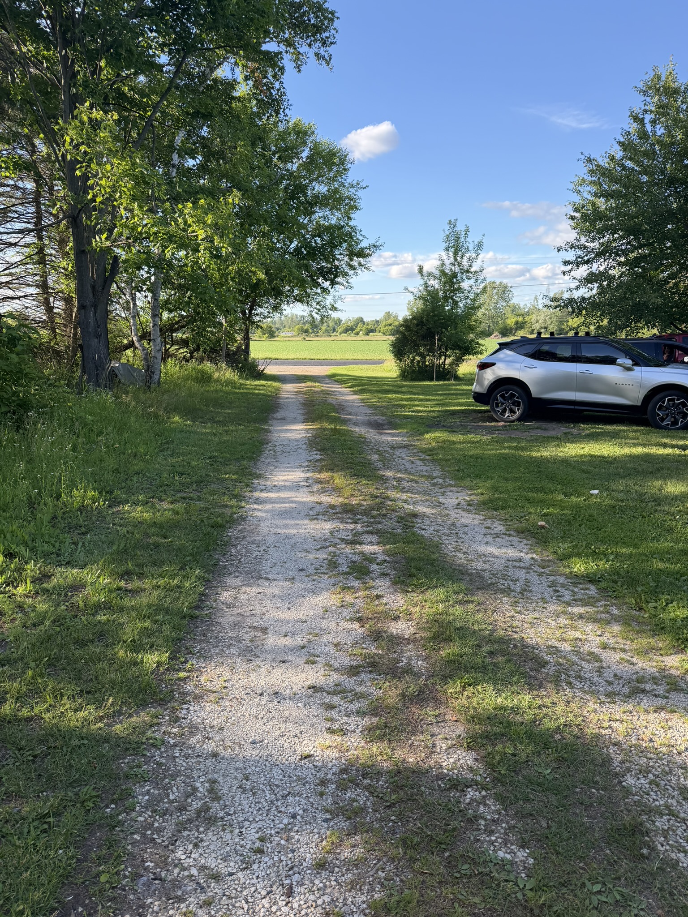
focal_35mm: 24
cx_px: 344
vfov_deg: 71.6
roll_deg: -0.9
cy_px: 458
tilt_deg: -11.8
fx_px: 636
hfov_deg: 56.8
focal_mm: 6.76
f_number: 1.78
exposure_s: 1/1230
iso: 100
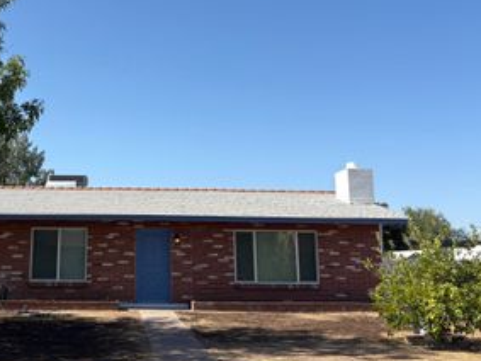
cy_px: 129
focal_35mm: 46
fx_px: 639
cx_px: 126
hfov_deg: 40.2
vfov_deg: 31.3
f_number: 1.6
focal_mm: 5.96
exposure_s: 1/2865
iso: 50
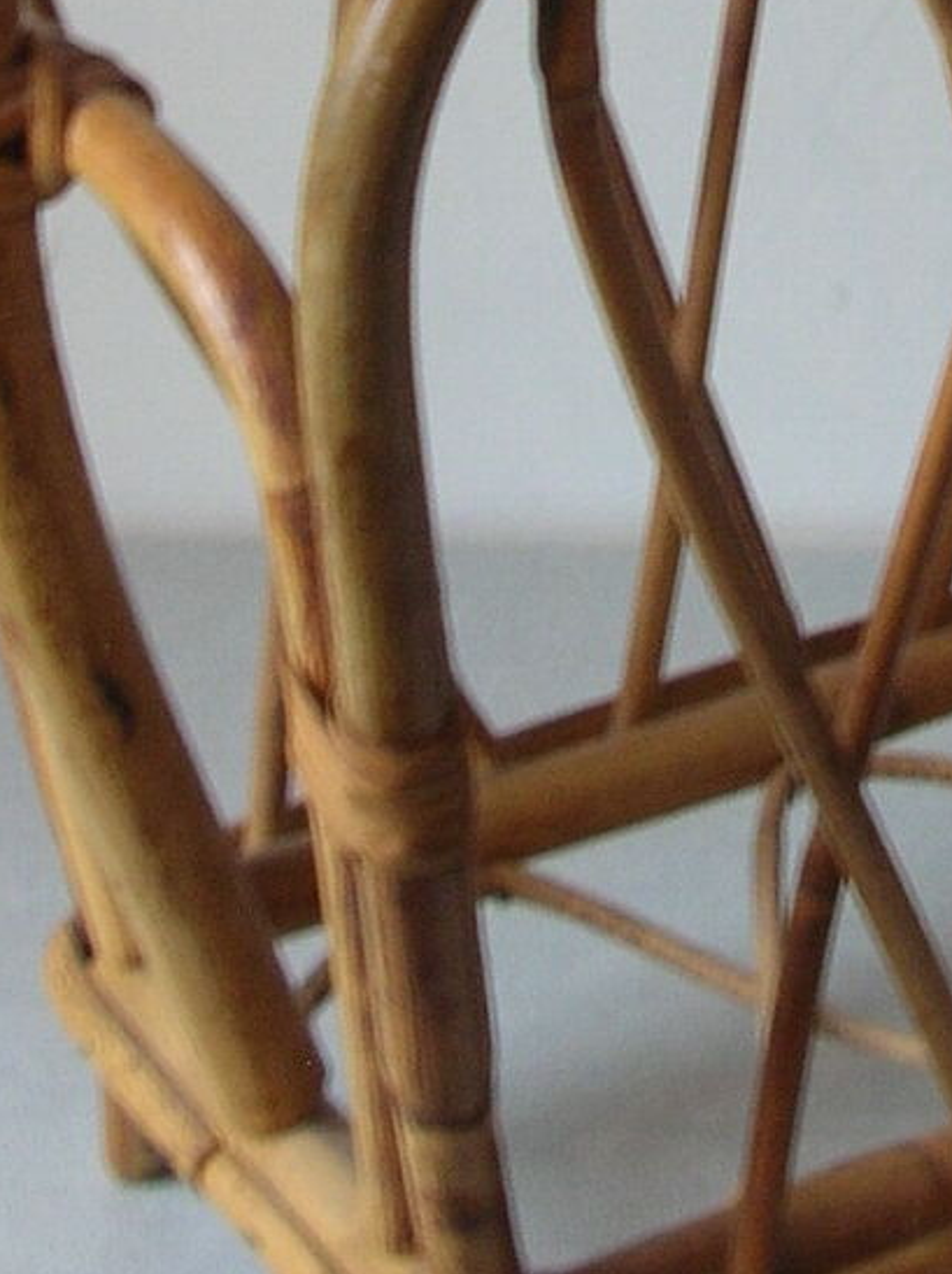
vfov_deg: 14.7
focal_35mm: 128
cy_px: -384
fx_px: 4703
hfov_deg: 11.3
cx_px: 1139
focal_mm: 5.8
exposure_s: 1/8
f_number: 2.8
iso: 50
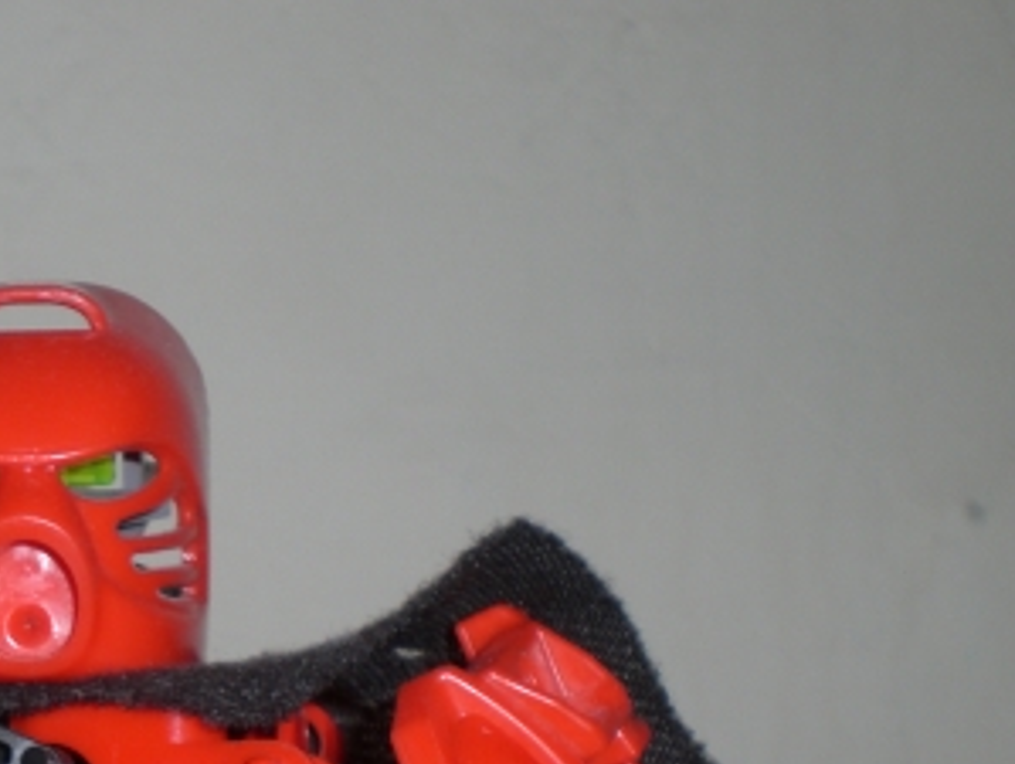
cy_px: 710
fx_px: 3200
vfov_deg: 13.5
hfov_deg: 17.7
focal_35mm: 109
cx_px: 85
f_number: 5.1
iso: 50
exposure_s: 1/30
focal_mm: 8.44
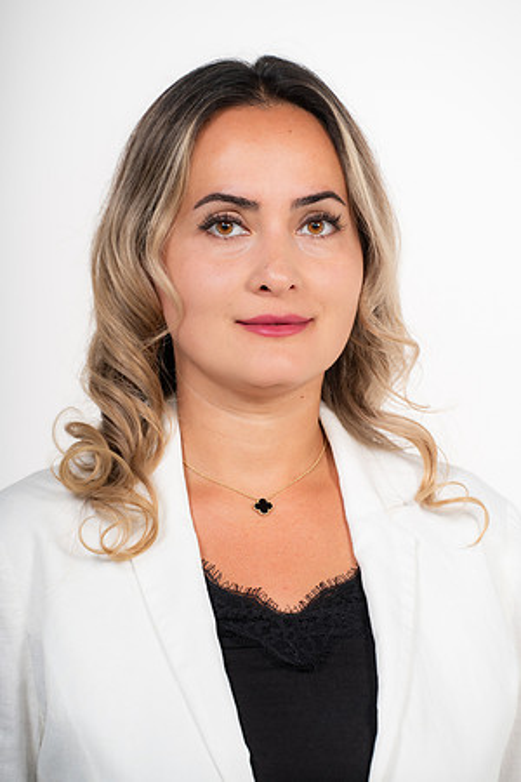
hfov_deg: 7.6
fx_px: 3907
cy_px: 391
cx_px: 260
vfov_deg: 11.4
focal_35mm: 180
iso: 320
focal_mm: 180
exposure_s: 1/200
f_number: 5.6
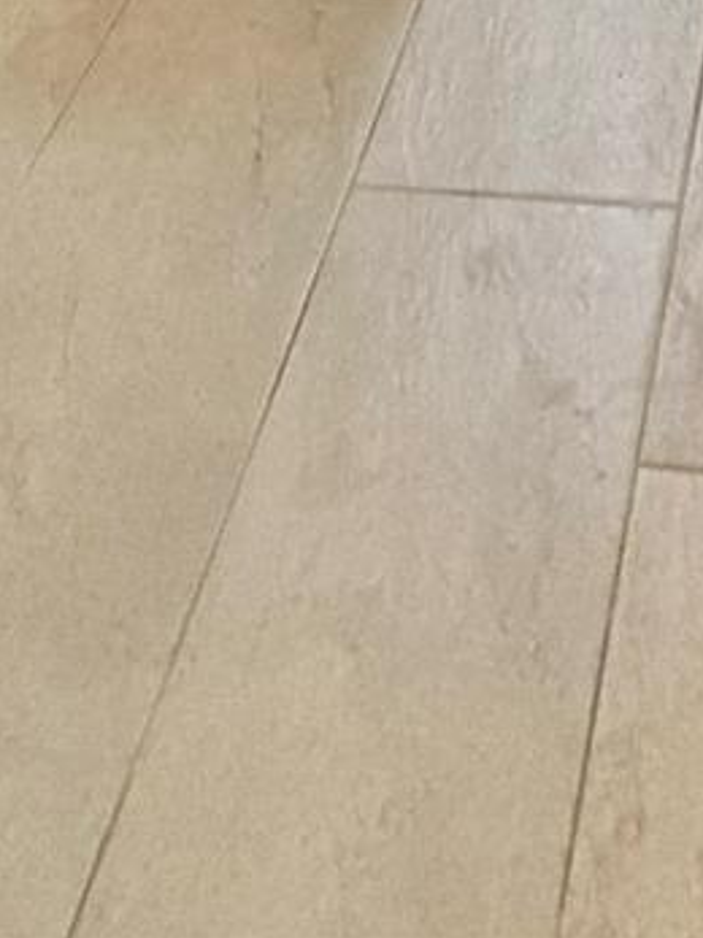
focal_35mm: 62
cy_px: -1133
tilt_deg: -10.4
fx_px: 1680
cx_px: 814
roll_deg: +0.8
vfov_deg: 17.0
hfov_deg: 22.1
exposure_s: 1/60
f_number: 2.2
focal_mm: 2.22
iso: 400
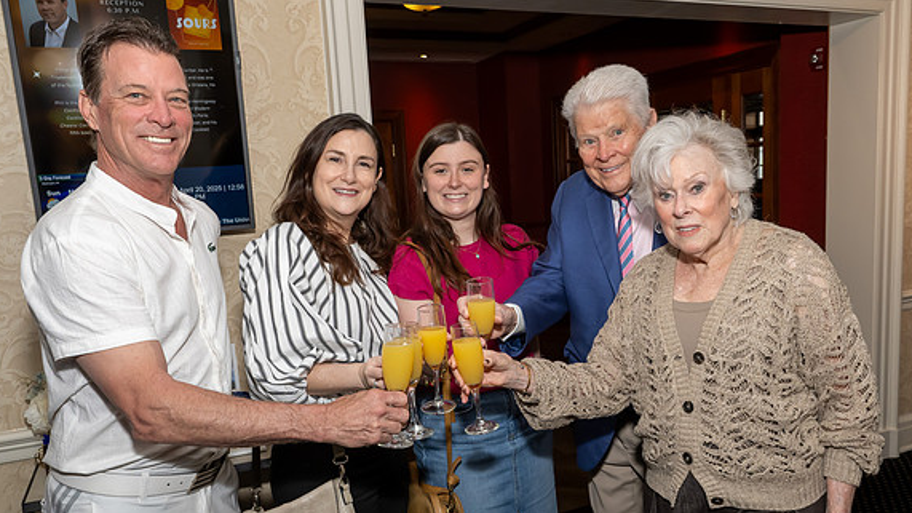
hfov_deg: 66.0
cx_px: 495
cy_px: 277
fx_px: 701
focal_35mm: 29
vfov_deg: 40.1
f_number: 8
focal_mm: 17
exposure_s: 1/250
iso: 640
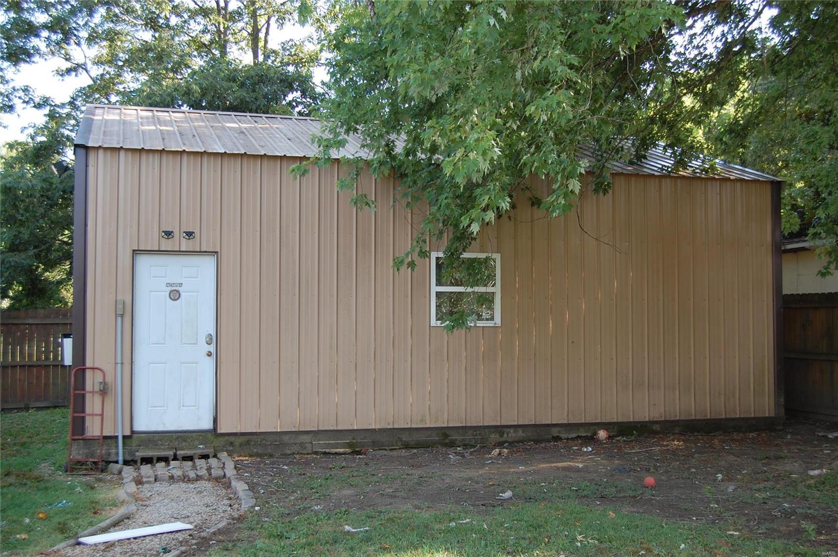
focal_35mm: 45
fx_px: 1046
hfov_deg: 43.6
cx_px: 419
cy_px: 278
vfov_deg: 29.8
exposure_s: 1/125
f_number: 5.6
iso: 360
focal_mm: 30
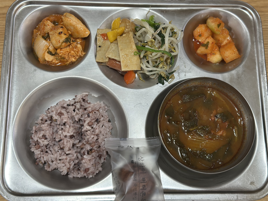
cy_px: 100
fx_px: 372
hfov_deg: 39.7
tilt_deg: -76.7
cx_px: 134
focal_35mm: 48
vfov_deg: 30.3
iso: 160
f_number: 1.78
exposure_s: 1/120
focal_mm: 6.86
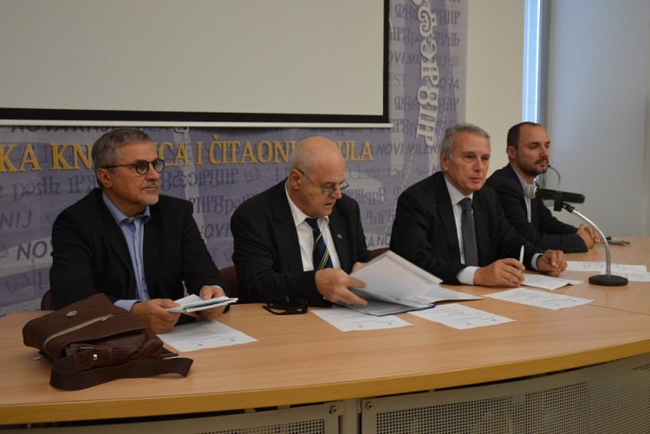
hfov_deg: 43.6
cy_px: 217
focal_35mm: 45
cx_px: 325
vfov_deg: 29.9
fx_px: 813
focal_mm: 30
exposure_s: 1/60
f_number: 4
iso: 720
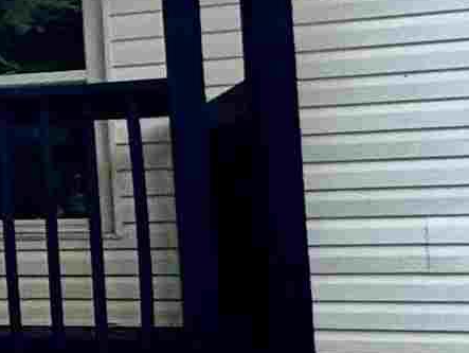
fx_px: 1315
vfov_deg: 15.3
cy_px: 179
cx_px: -934
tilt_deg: +2.8
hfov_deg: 11.5
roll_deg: +3.8
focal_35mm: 97
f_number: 2.2
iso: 125
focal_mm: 2.22
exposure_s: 1/99
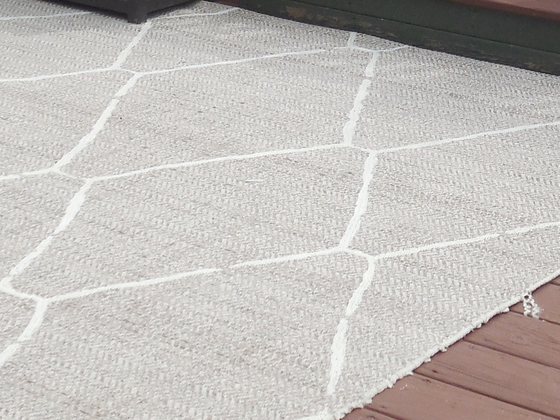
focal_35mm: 115
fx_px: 1860
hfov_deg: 16.8
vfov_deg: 12.2
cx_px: 538
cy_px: -227
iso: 125
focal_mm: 6
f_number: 3.9
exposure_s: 1/640
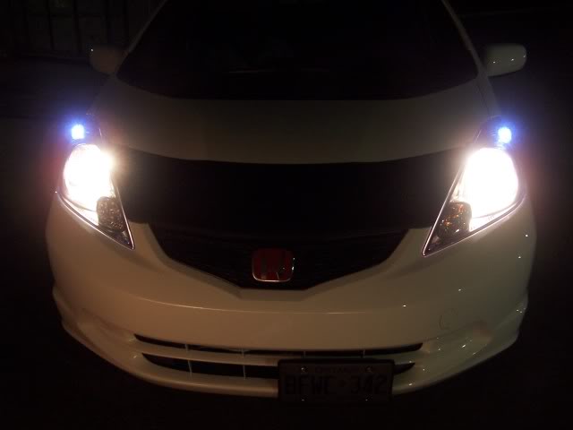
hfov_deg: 49.0
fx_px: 629
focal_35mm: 38
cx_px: 286
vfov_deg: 37.7
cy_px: 215
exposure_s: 1/8
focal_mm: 6.3
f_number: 2.8
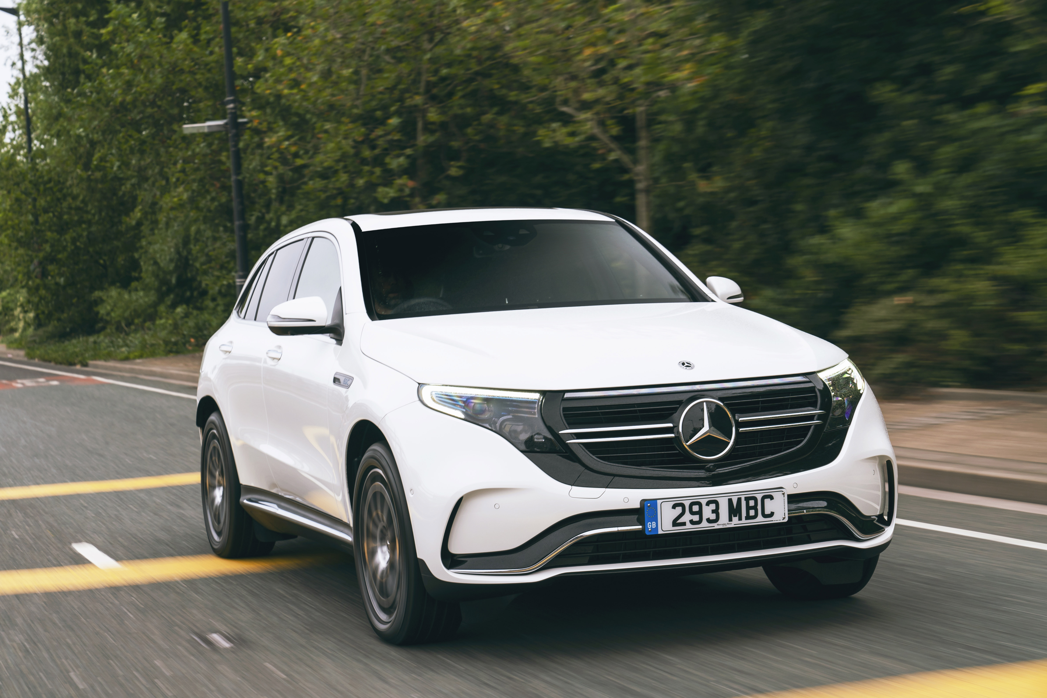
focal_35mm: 70
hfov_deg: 28.8
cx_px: 524
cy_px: 349
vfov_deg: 19.5
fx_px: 2036
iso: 100
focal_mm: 70
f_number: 6.3
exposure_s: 1/40
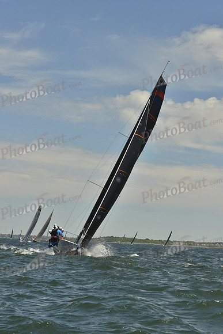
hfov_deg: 14.9
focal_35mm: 92
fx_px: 854
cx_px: 112
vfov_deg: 22.1
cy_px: 167
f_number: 9
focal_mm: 92
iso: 280
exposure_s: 1/1600
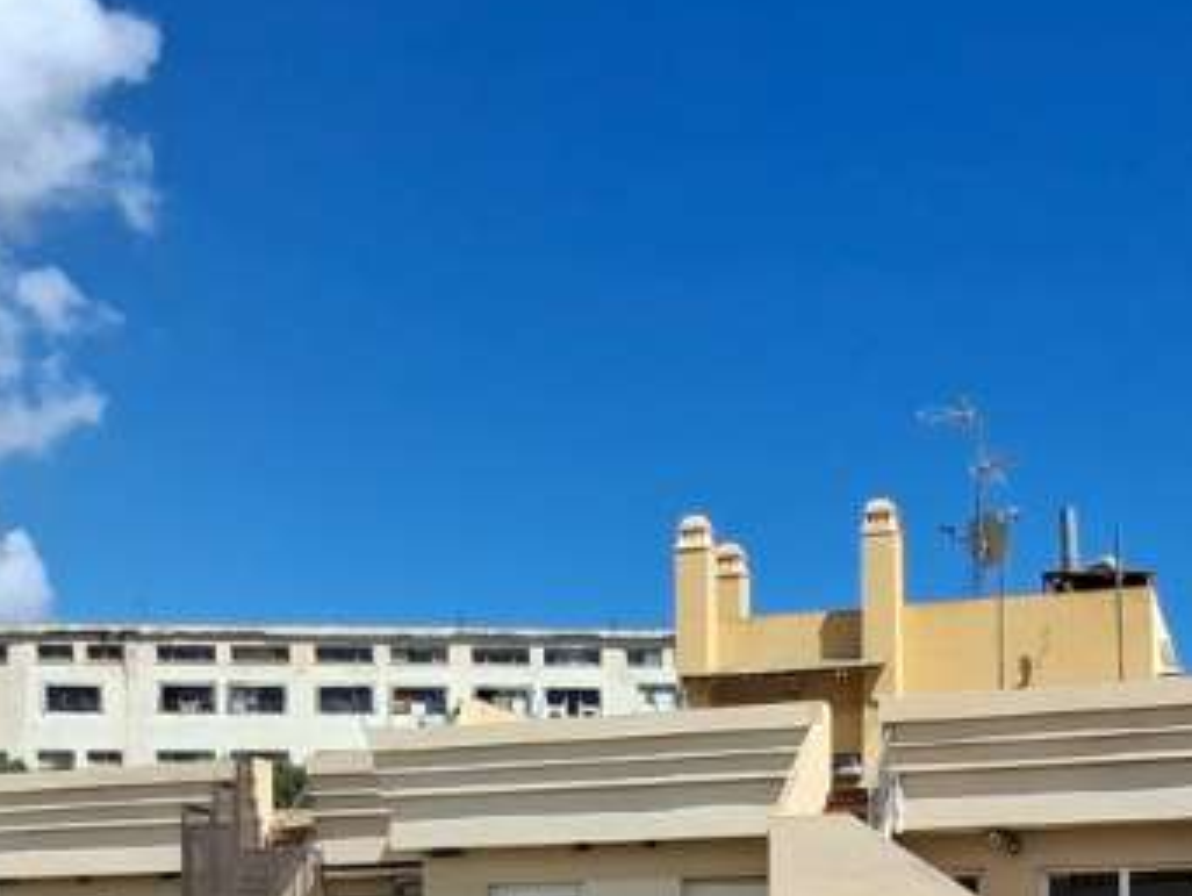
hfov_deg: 33.7
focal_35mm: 57
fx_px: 1964
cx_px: 481
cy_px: 1034
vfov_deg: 23.7
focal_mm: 1.74
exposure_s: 1/1332
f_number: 2.2
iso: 40
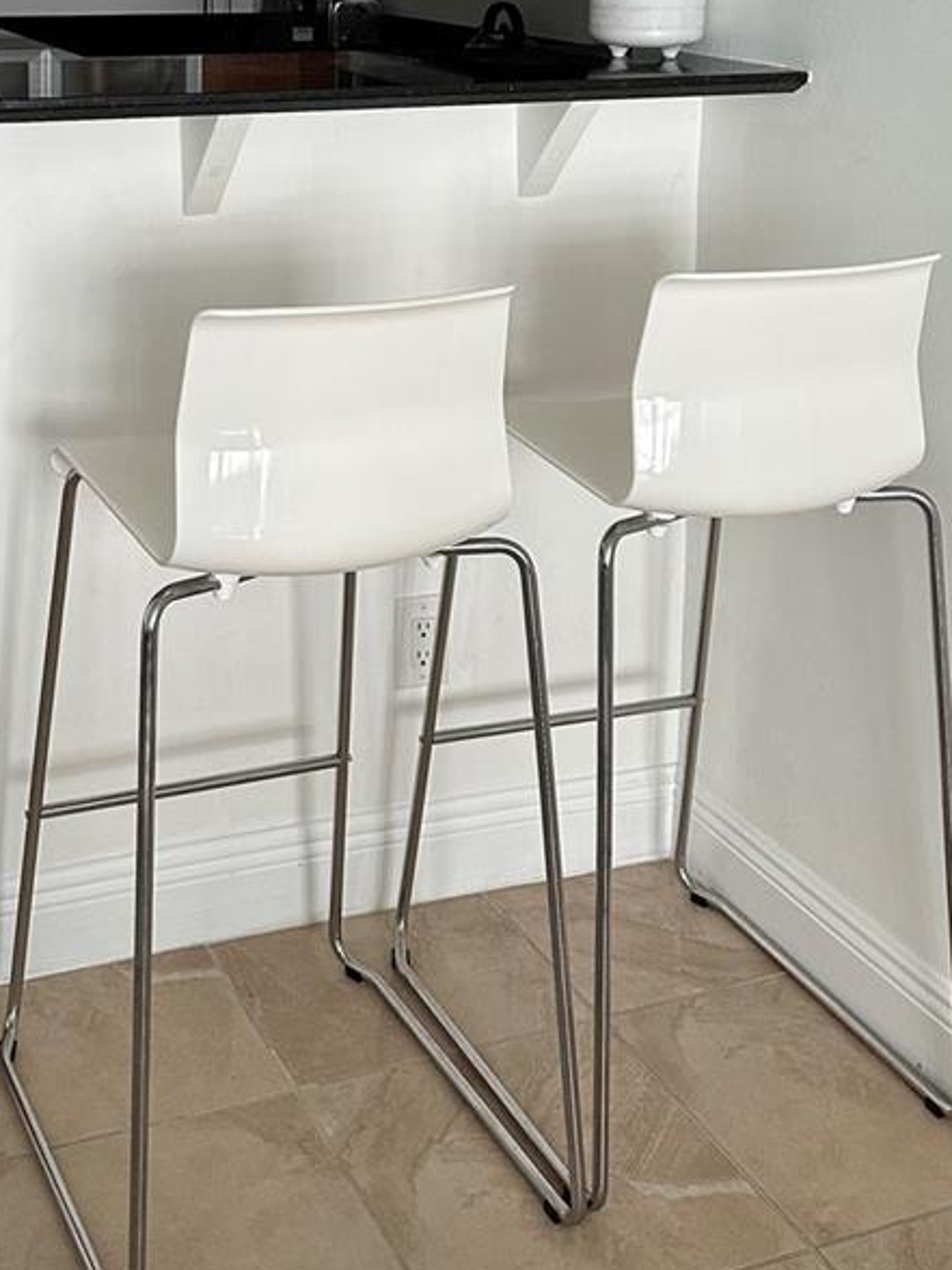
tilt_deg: -6.6
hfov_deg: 29.1
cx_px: 216
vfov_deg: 36.5
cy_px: 125
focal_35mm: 49
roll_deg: +0.6
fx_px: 1797
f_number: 1.78
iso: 250
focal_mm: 6.86
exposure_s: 1/117
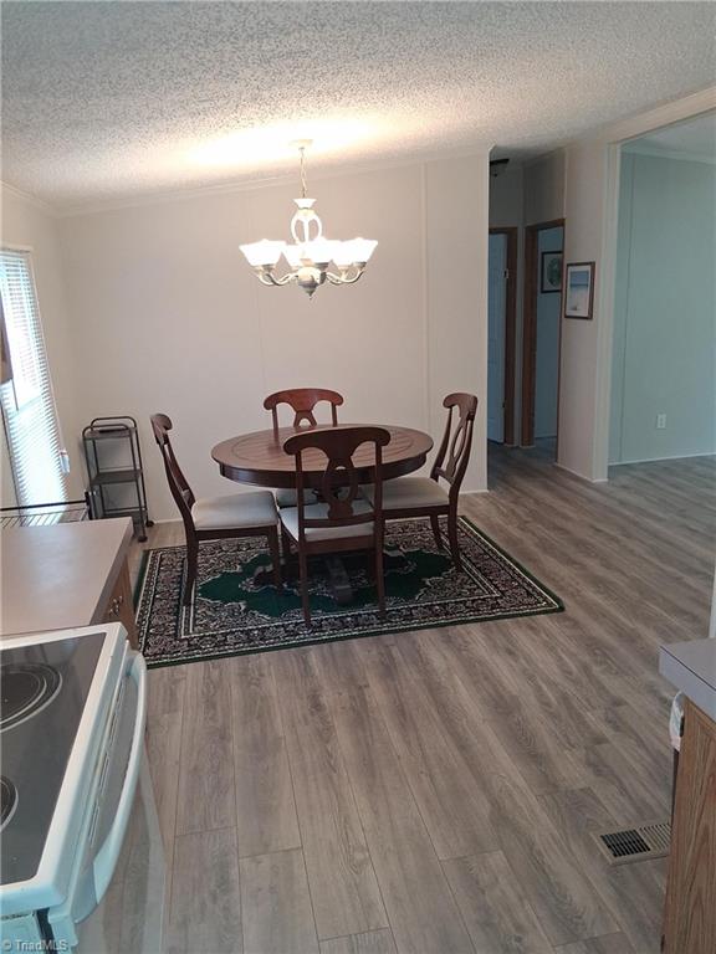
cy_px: 477
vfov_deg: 67.3
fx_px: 717
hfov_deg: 53.1
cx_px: 358
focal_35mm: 26
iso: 25
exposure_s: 1/60
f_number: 1.8
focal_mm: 3.98
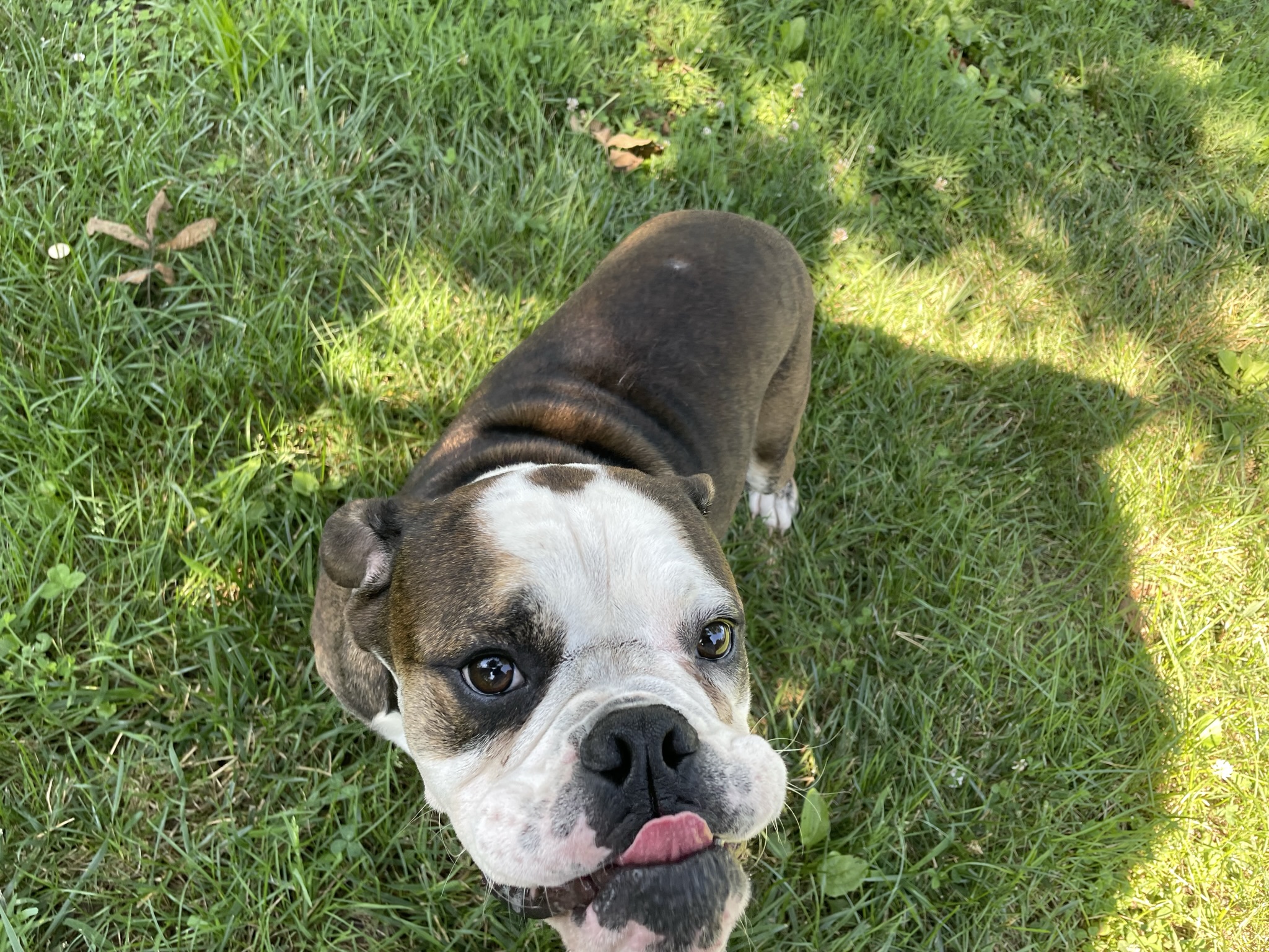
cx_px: 634
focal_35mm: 26
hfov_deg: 67.3
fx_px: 953
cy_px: 476
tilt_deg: -60.4
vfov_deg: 53.1
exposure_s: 1/135
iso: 32
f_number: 1.6
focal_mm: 4.2
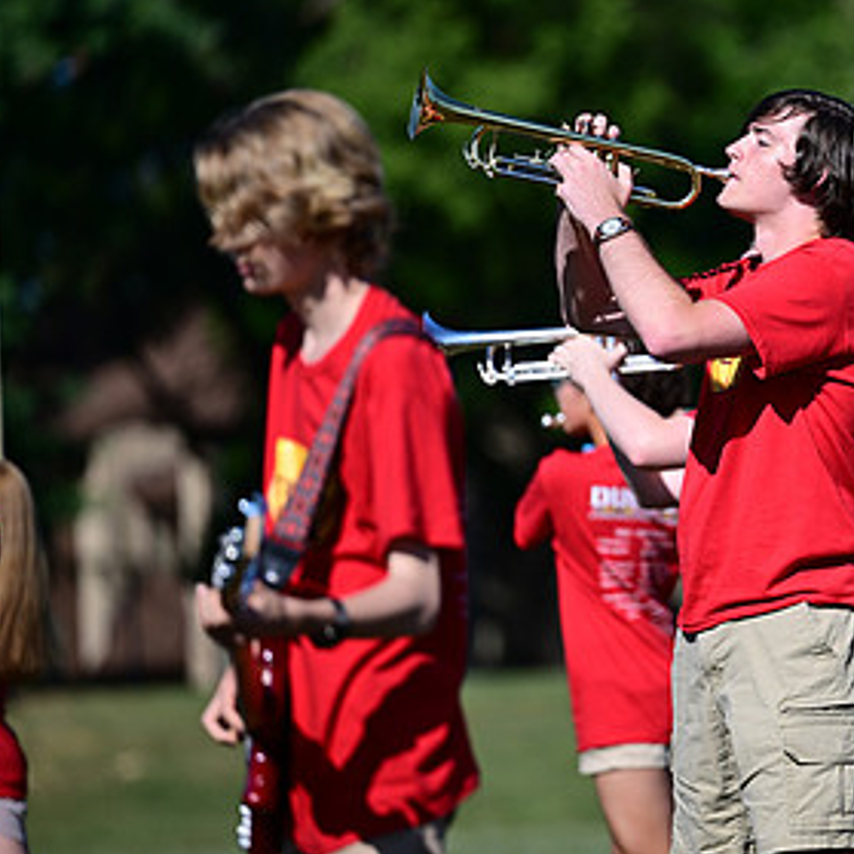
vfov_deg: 5.0
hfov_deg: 5.0
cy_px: 384
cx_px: 793
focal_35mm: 353
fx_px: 9853
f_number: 2.8
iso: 80
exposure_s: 1/1600
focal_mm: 200
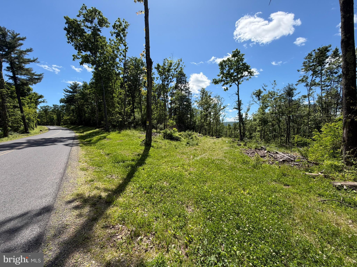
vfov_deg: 85.7
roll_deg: +1.9
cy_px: 134
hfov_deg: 102.1
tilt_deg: -2.1
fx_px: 144
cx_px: 178
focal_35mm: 14
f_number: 2.2
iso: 32
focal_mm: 2.22
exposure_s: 1/864
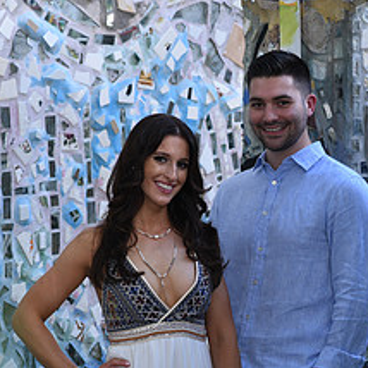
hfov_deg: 8.9
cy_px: 221
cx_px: 272
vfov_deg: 8.9
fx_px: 2357
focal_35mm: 196
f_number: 4
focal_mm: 85
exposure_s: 1/160
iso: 320
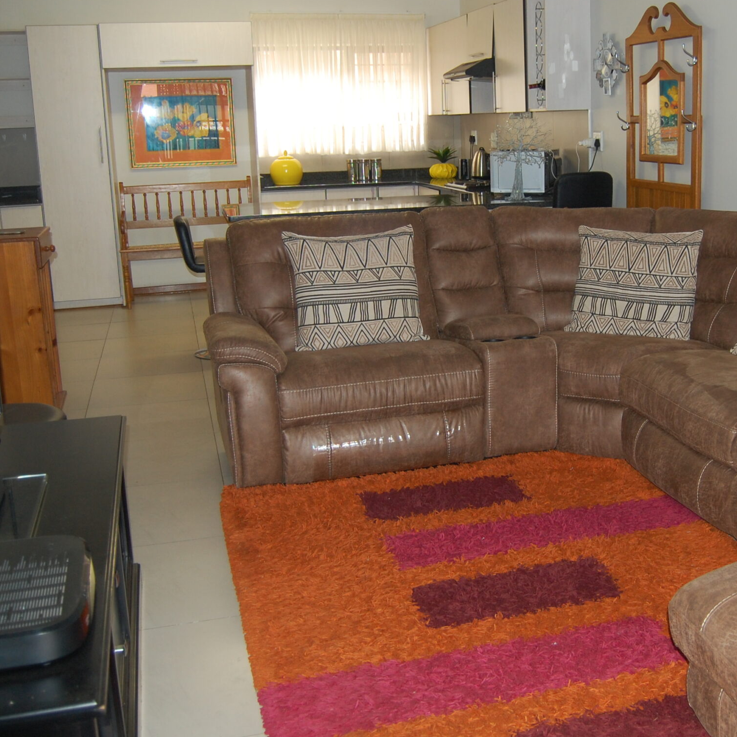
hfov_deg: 42.6
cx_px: 454
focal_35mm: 39
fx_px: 939
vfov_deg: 42.8
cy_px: 343
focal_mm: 18
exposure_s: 1/60
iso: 400
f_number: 3.5
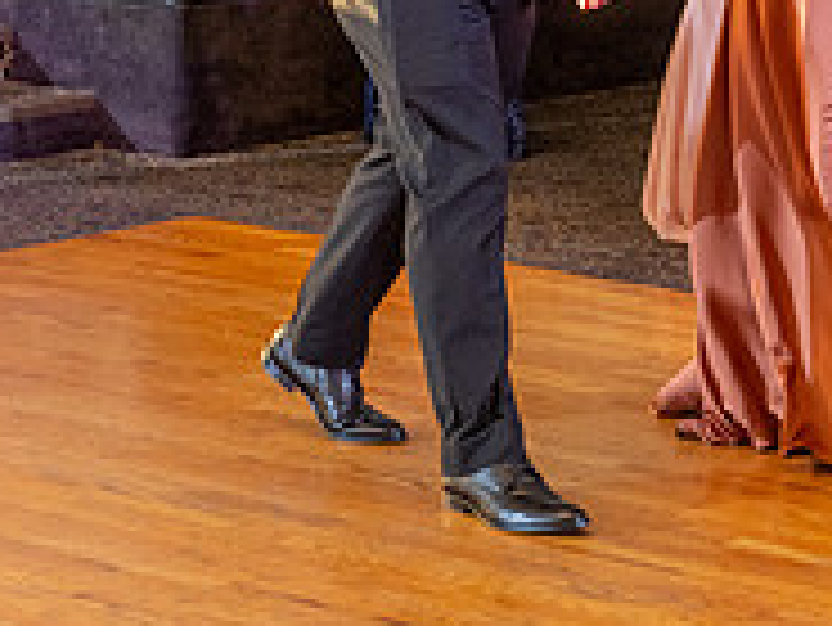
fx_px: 3800
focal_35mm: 158
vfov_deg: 9.3
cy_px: -29
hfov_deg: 12.4
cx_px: 756
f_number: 4
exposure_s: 1/80
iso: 800
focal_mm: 44
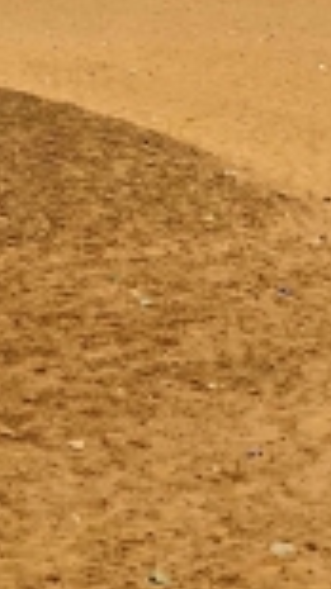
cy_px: -236
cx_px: -282
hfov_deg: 5.4
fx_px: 3423
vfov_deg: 9.6
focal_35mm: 219
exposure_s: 1/2083
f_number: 2
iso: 20
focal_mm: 6
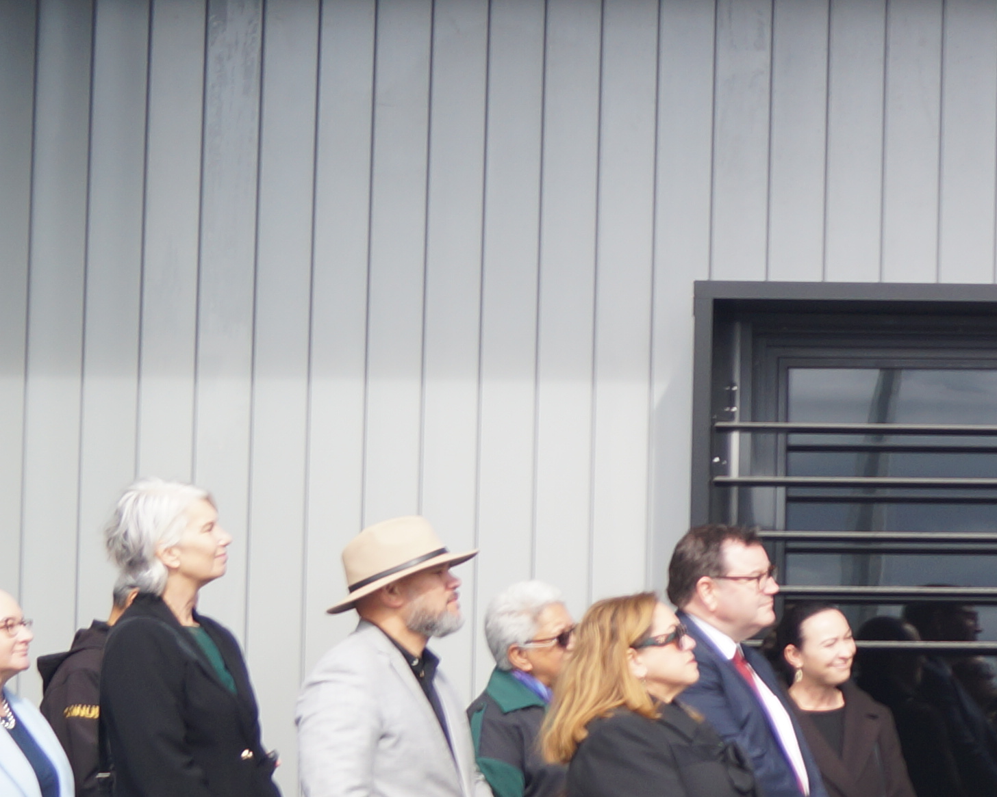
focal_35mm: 116
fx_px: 3423
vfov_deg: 13.3
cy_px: 514
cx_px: 1693
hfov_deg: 14.8
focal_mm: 22
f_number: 4
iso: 100
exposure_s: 1/320
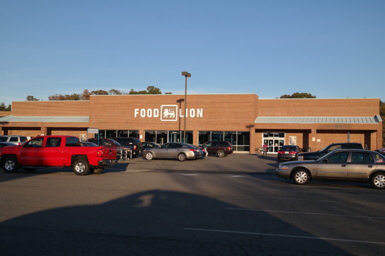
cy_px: 128
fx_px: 492
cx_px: 192
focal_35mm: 46
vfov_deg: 29.2
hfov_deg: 42.7
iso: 100
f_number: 6.3
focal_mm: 30
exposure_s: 1/250
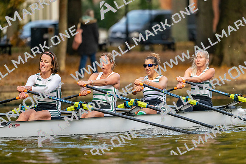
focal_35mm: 400
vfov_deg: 3.4
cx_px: 123
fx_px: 2734
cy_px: 82
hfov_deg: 5.2
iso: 3200
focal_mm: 400
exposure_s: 1/2500
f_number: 4.5
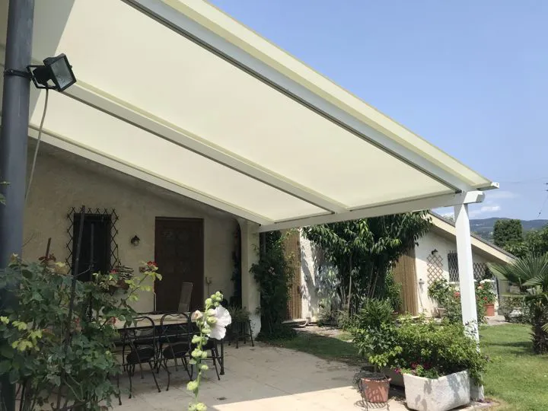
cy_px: 206
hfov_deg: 63.4
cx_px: 274
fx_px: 443
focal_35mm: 28
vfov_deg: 49.7
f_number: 1.8
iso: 20
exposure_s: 1/2037
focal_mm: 3.99
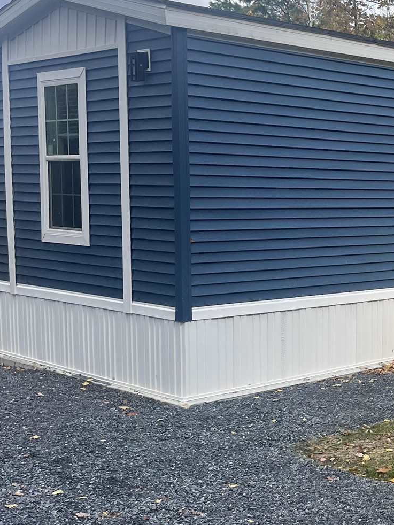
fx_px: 925
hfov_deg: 22.3
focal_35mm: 61
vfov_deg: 31.7
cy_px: 289
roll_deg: -0.1
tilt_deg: -6.2
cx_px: 460
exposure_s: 1/1266
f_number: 1.6
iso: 50
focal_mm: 5.1
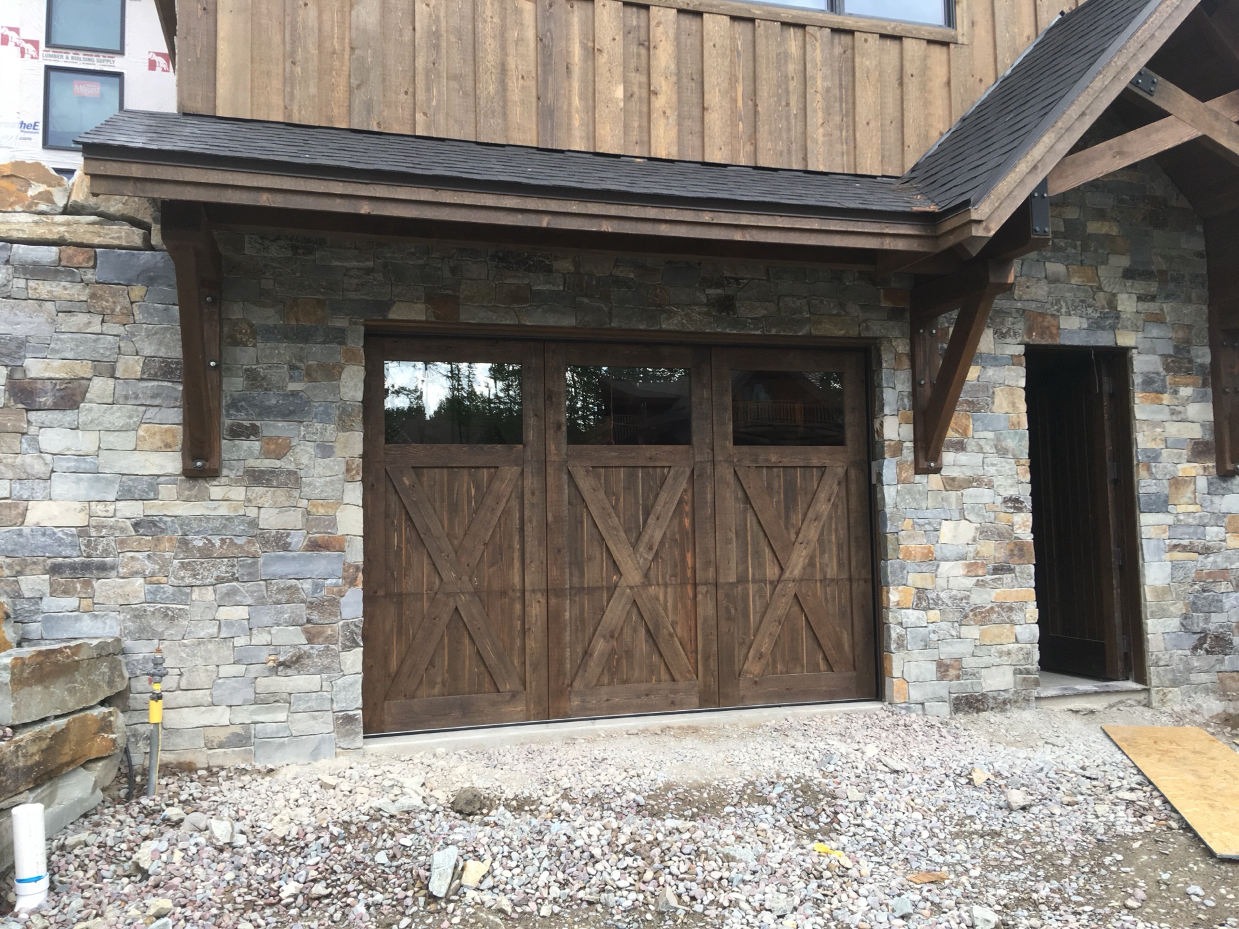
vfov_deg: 48.2
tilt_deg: +3.9
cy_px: 464
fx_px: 1038
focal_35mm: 29
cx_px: 620
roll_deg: +0.7
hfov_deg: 61.7
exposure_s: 1/120
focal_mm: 4.15
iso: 40
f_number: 2.2
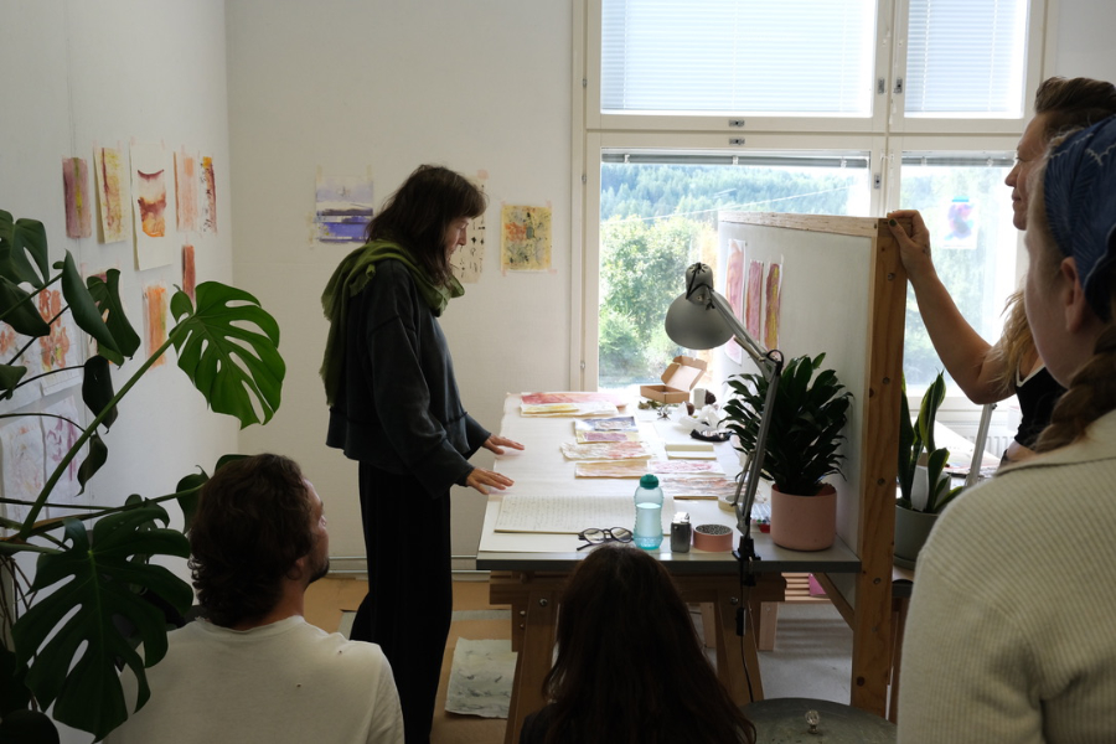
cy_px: 372
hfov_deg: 57.2
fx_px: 1023
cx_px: 558
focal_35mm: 33
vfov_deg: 40.0
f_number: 6.4
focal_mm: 22.3
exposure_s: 1/200
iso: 1250
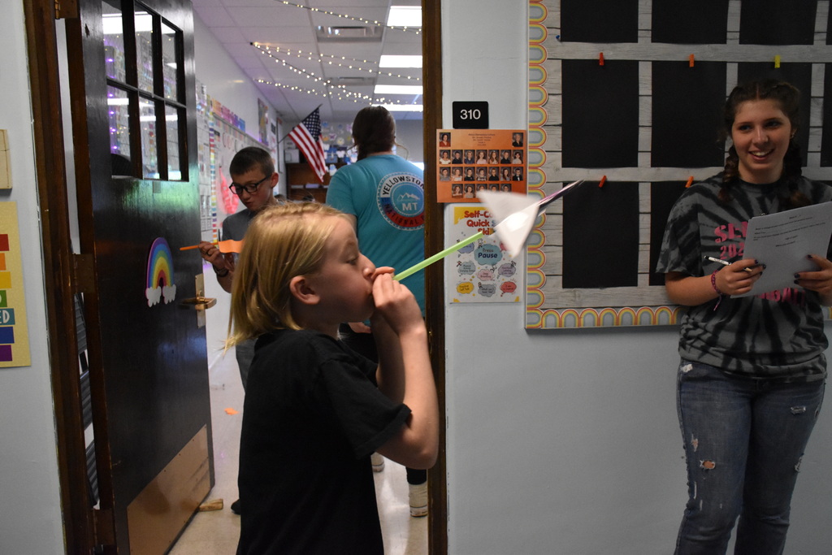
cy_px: 278
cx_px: 416
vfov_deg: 43.6
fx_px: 693
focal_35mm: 30
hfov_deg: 61.9
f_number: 4.5
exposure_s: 1/320
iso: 4000
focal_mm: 20
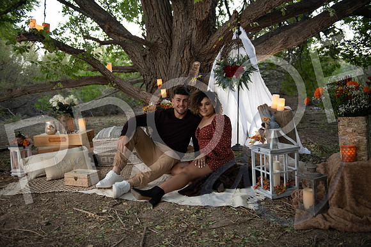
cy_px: 124
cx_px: 186
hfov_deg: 58.7
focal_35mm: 32
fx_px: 330
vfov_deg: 41.1
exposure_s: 1/60
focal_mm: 32
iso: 200
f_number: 2.8
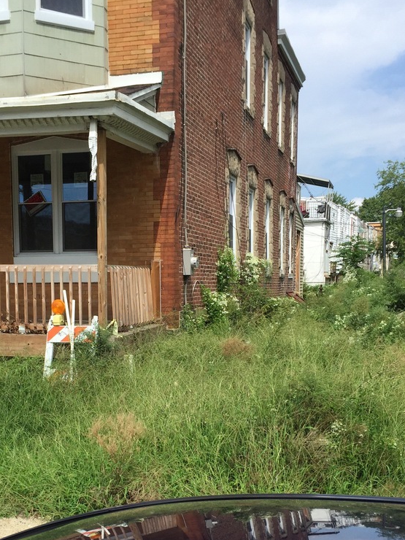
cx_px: 148
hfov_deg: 30.7
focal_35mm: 47
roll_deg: +1.2
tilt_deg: -6.3
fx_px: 733
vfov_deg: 39.8
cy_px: 376
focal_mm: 4.15
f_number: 2.2
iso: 32
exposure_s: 1/1883
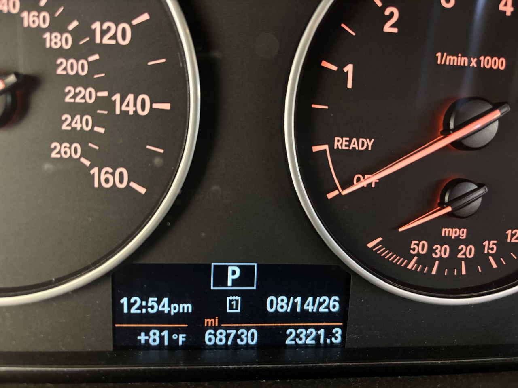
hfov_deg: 67.3
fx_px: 389
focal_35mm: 26
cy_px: 194
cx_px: 259
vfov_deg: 53.1
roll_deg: -4.0
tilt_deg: -24.2
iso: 640
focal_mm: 5.96
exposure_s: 1/32
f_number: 1.6
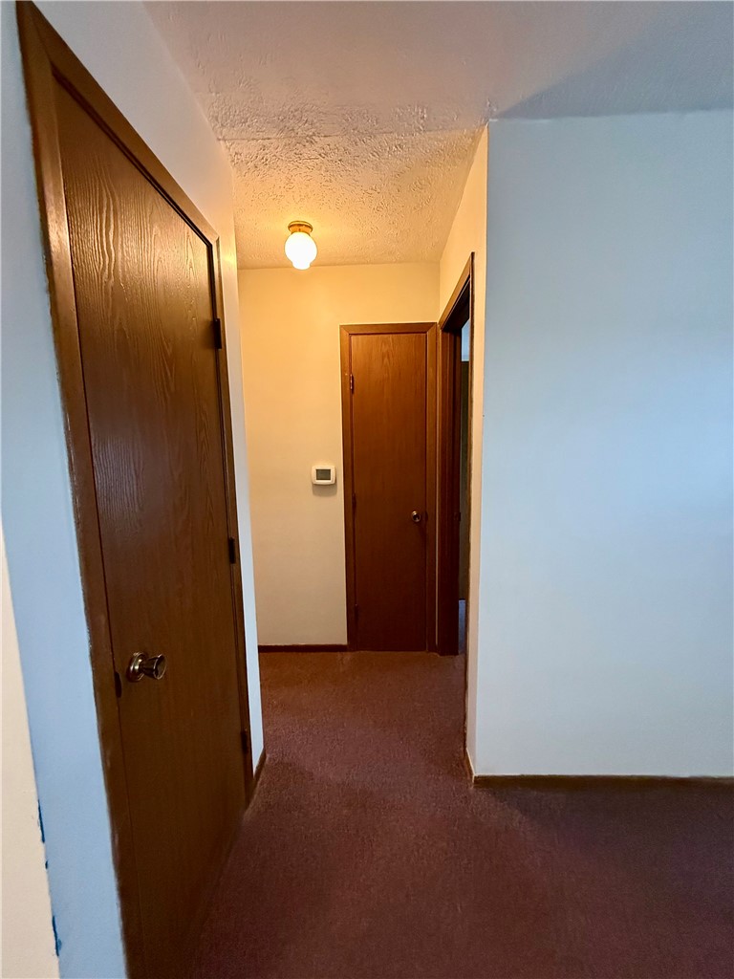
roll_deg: +2.8
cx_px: 367
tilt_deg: -2.3
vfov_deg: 102.1
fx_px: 396
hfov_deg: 85.7
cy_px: 490
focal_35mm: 14
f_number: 2.2
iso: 800
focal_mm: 2.22
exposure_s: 1/60
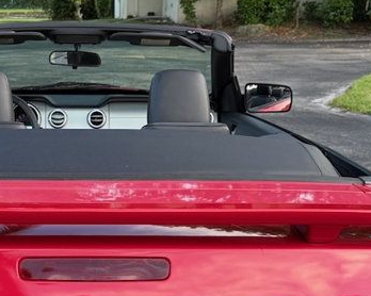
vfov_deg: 21.0
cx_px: 95
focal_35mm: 69
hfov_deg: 27.2
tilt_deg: -23.0
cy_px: 327
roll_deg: +0.4
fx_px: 757
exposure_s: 1/121
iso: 80
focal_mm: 6.76
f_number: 1.78
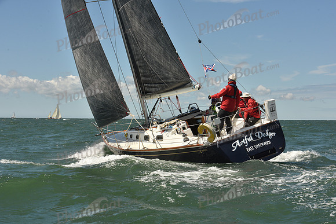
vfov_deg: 19.5
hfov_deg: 28.8
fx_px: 653
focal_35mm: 70
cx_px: 168
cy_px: 112
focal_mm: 70
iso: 320
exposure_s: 1/800
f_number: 13
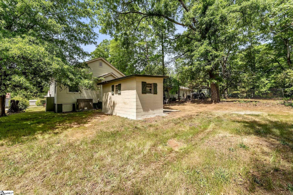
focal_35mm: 14
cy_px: 98
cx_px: 146
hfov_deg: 104.3
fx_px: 114
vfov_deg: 81.2
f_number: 6.3
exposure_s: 1/200
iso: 100
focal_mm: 14
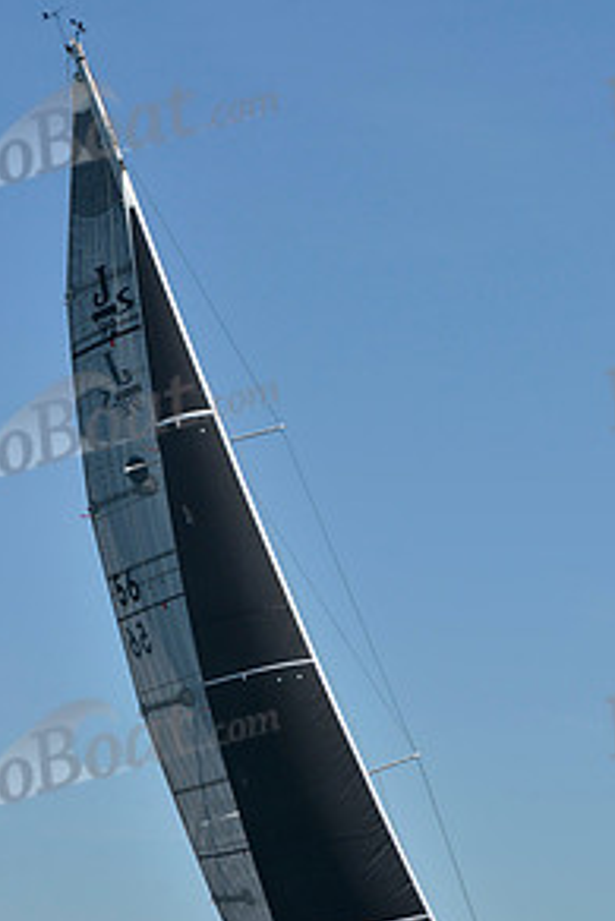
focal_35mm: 139
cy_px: 558
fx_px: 3557
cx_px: 443
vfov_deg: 14.7
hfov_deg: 9.9
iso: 280
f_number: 10
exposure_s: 1/1250
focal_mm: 70
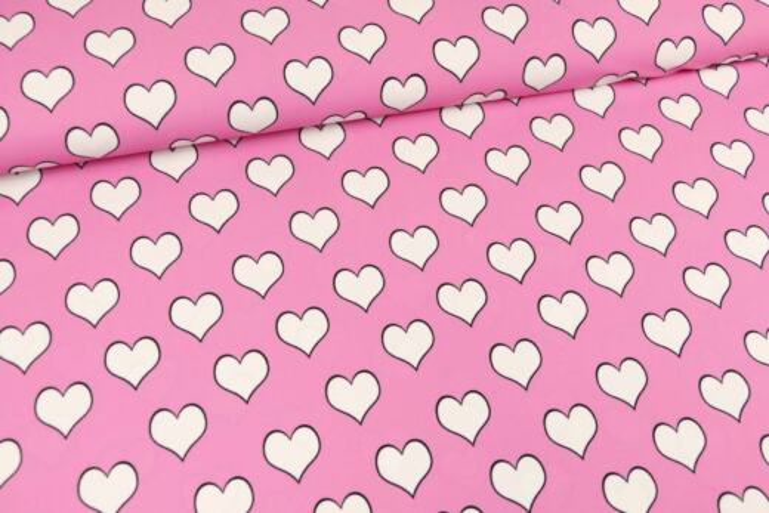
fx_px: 812
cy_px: 256
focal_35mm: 38
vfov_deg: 35.1
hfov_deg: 50.7
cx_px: 384
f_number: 3.1
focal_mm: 13.7
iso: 125
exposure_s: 1/100
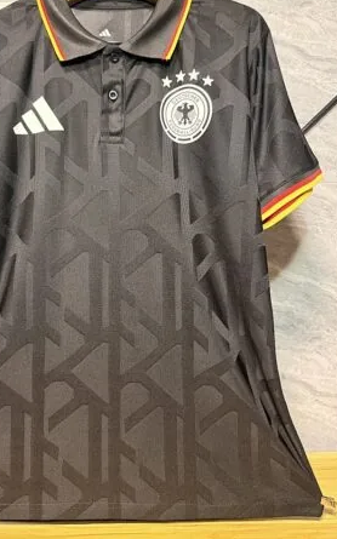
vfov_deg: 64.5
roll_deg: +0.9
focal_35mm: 29
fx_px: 426
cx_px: 115
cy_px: 240
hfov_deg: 42.6
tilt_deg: +0.5
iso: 640
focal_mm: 6.76
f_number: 1.78
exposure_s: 1/50
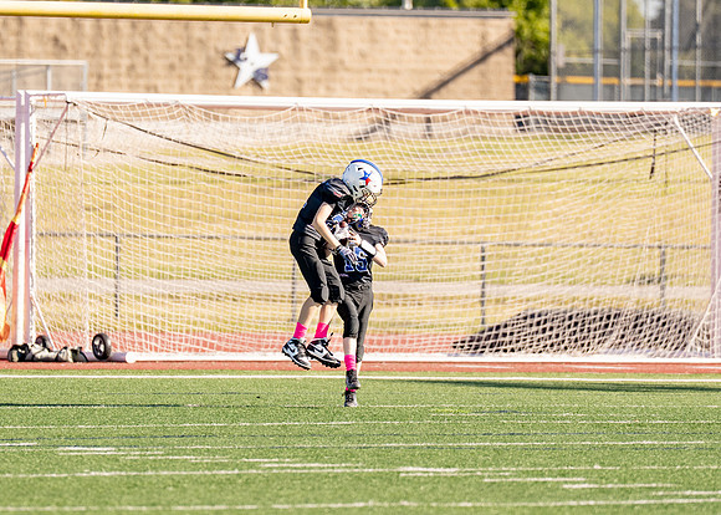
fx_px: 8550
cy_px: 271
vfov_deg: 3.4
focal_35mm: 418
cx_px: 348
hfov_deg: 4.8
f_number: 2.8
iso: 160
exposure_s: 1/2000
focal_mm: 200
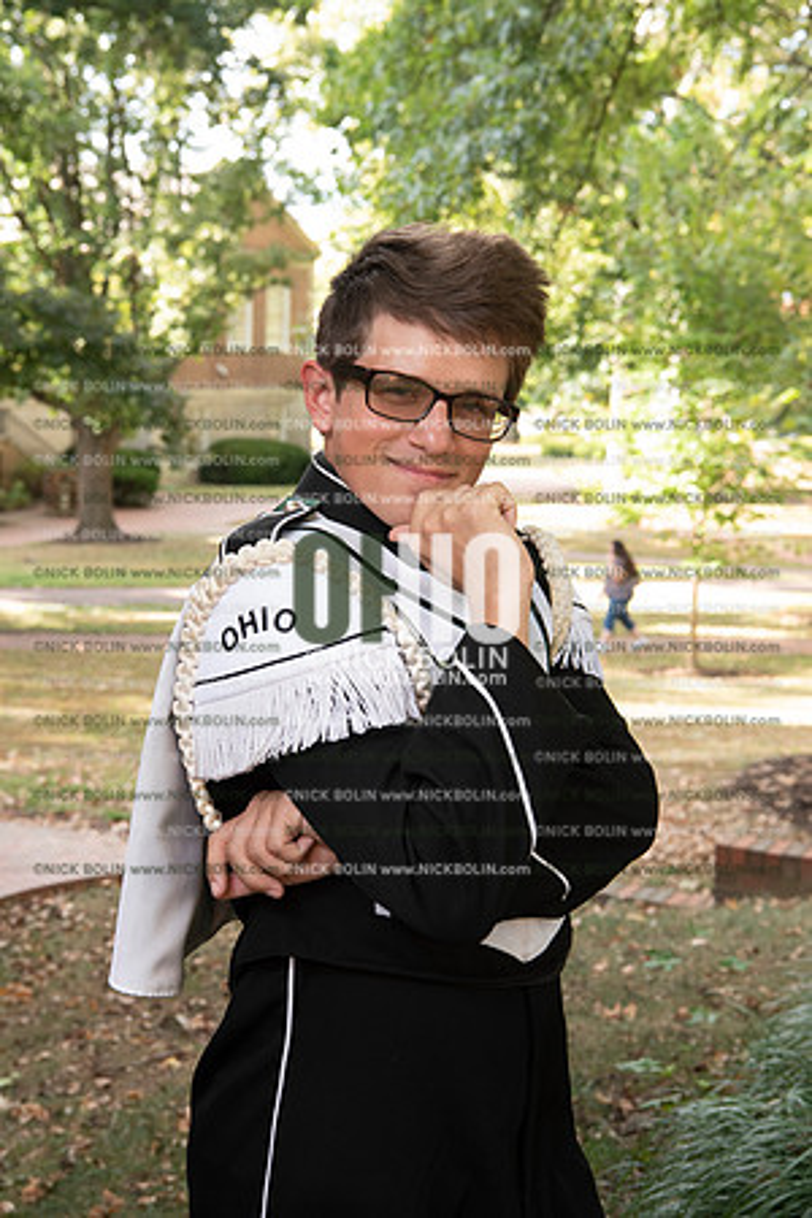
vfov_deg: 34.5
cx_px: 406
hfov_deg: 23.4
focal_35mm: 58
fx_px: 1962
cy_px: 609
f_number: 8
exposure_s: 1/100
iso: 800
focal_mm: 58
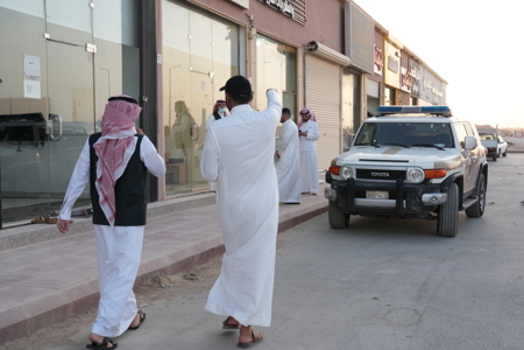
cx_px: 262
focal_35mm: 48
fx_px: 699
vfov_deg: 28.1
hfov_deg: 41.1
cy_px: 175
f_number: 10
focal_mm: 48
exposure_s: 1/200
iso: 1250
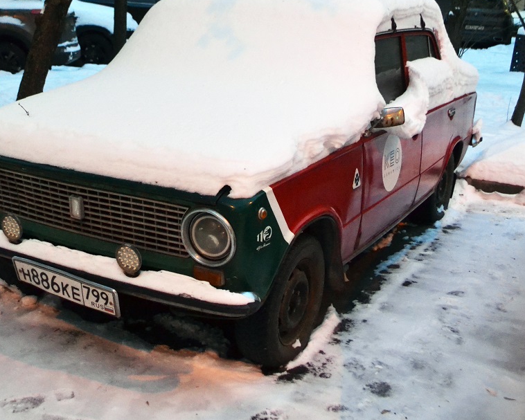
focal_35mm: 49
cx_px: 199
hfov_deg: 37.8
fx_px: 762
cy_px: 181
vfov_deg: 30.8
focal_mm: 22
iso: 3200
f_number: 3.8
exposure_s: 1/25
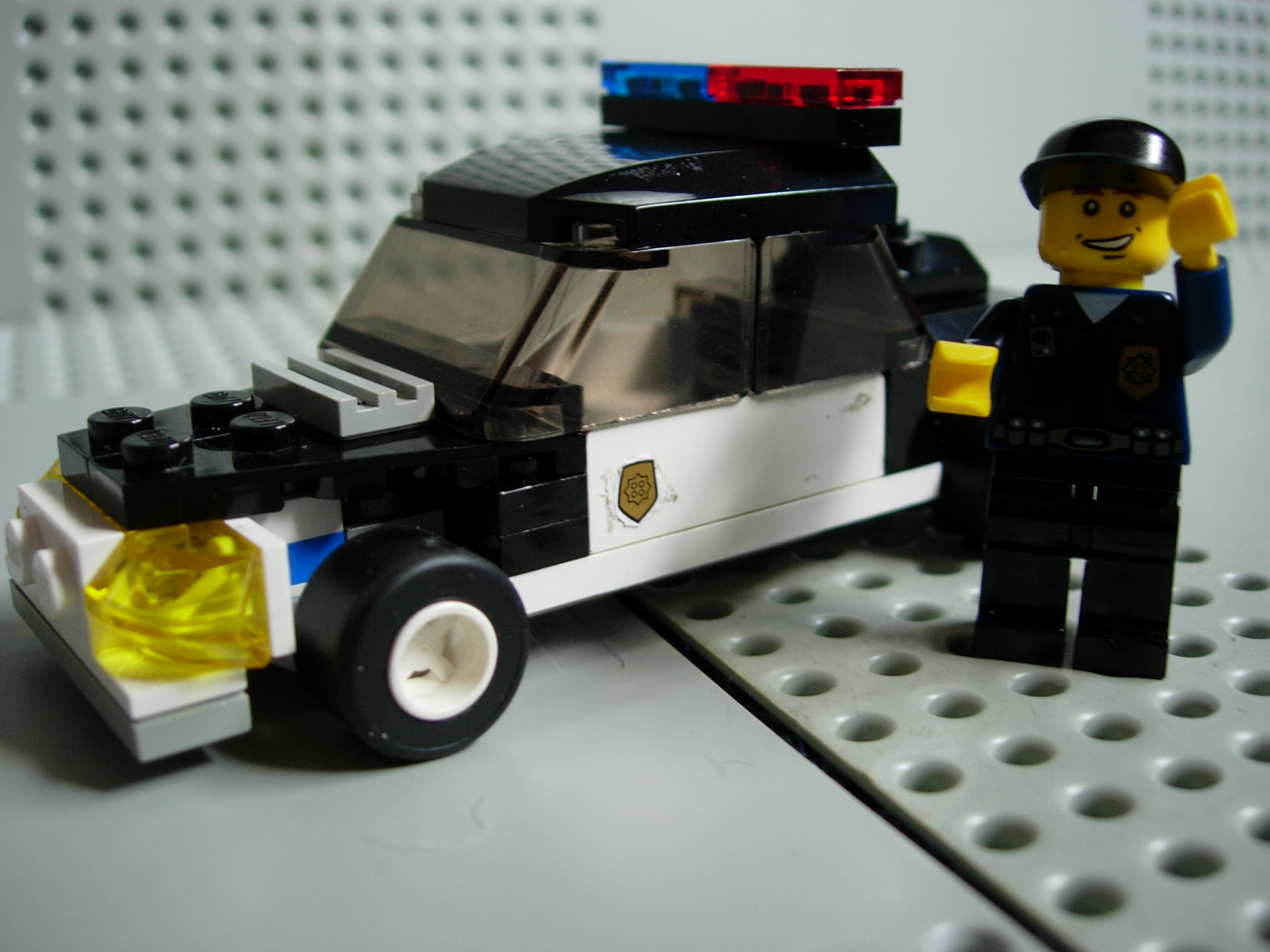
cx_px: 635
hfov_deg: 49.0
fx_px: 1394
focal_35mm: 38
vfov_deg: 37.7
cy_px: 476
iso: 89
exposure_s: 1/32
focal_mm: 7.8
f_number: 2.8
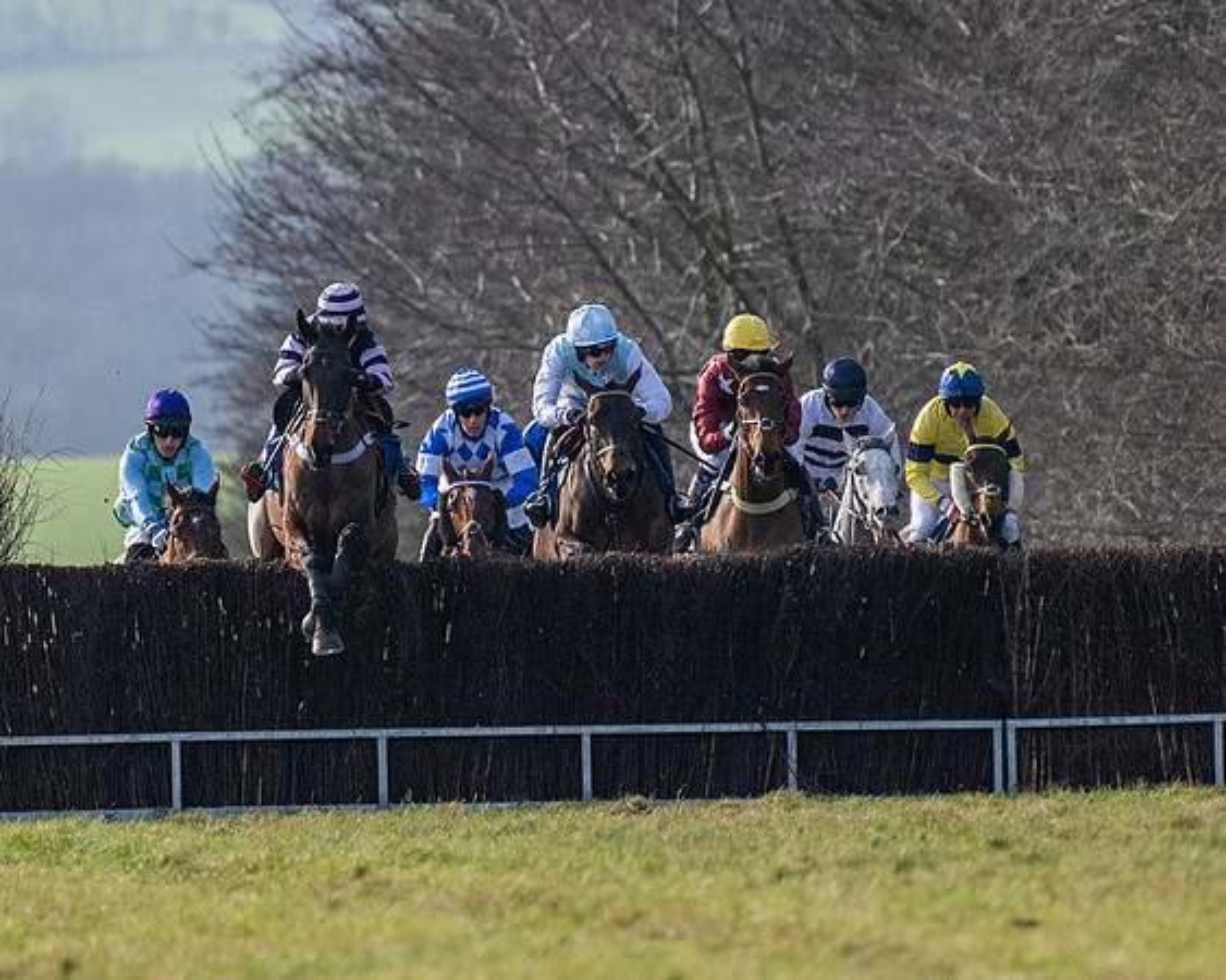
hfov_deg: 2.2
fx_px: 32624
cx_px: 617
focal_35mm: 899
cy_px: 638
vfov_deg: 1.7
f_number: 4
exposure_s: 1/3200
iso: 400
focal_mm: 280
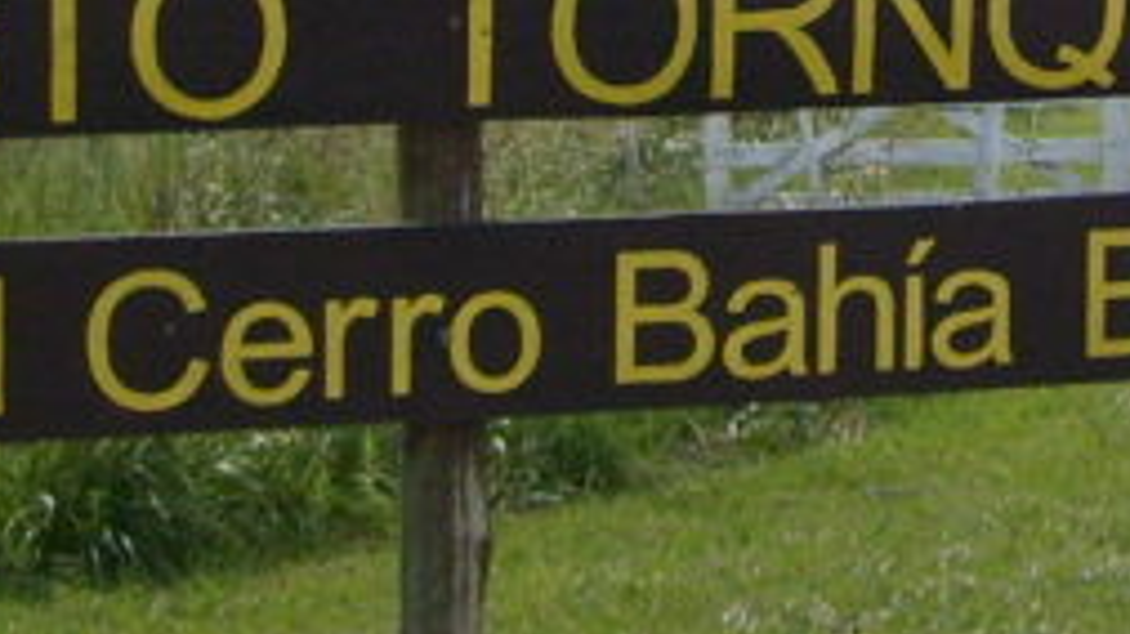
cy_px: -116
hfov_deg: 14.0
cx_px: 1170
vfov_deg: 8.0
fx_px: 4522
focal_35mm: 151
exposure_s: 1/180
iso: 80
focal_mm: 5.8
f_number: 7.1
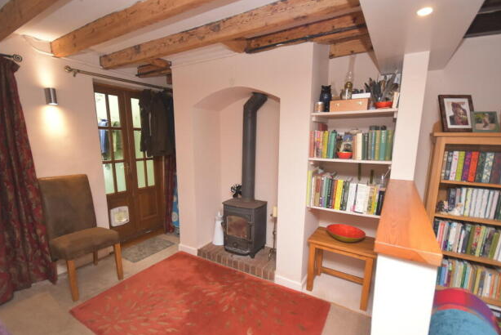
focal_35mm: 16
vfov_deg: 73.7
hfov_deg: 96.7
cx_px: 248
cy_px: 178
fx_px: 223
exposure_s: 1/80
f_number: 4
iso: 1600
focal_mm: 10
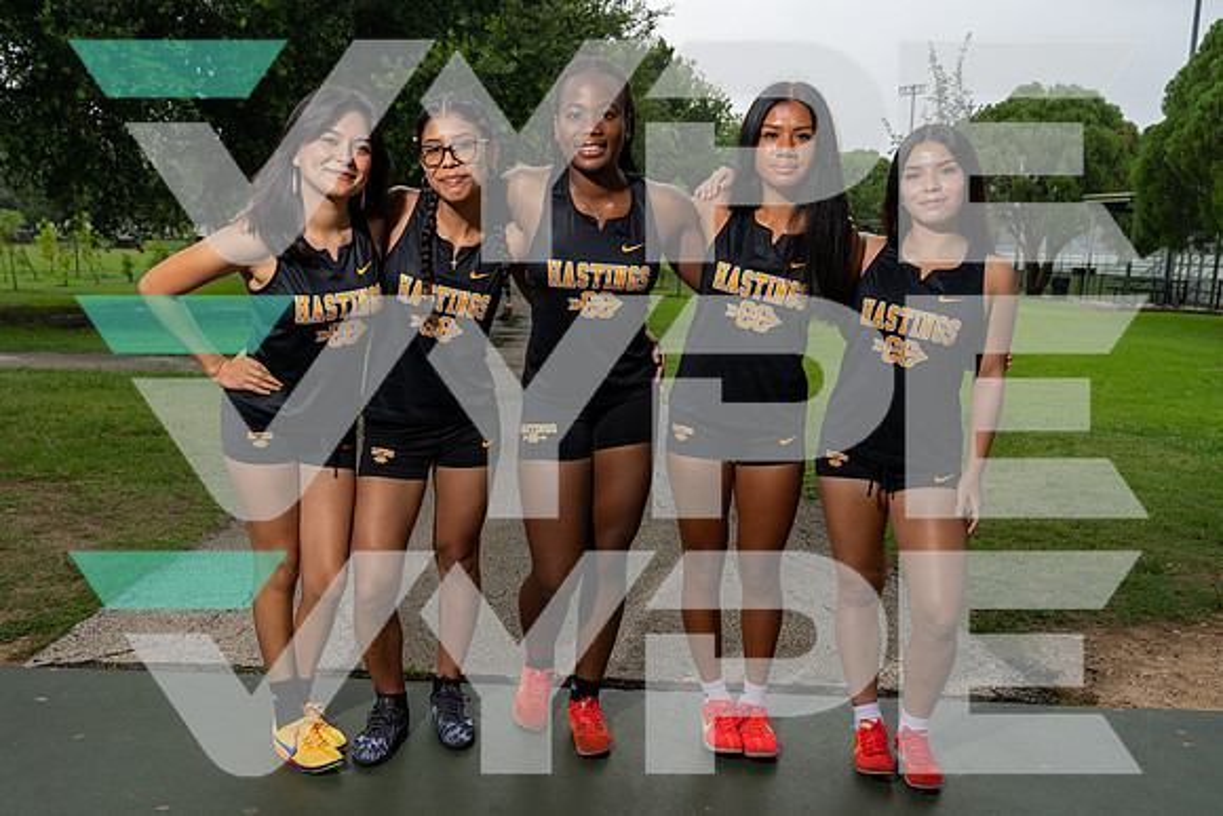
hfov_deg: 55.5
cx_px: 571
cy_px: 420
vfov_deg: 38.7
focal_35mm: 34
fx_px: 1161
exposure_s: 1/250
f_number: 6.3
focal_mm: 30
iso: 500
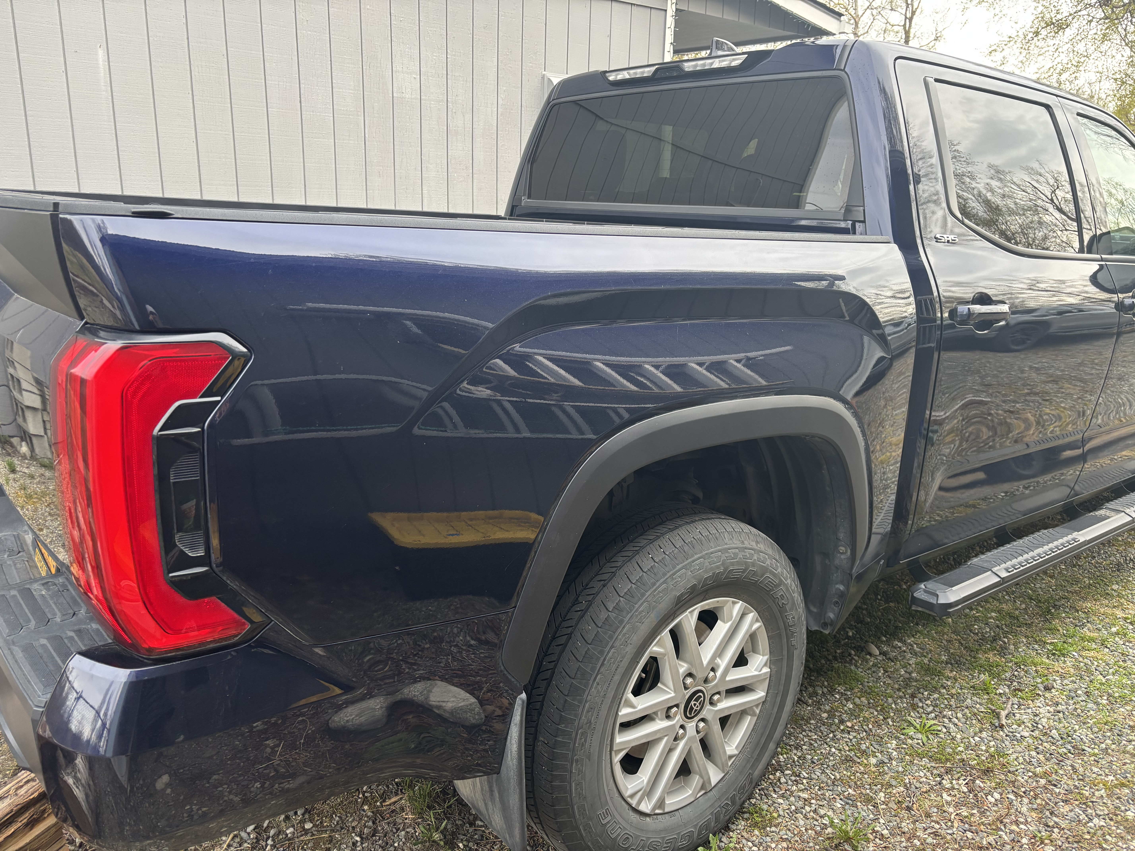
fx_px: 852
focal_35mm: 26
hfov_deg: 67.3
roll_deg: -2.0
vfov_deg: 53.1
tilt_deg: -15.6
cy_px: 426
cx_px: 568
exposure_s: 1/121
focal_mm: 5.96
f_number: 1.6
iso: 125
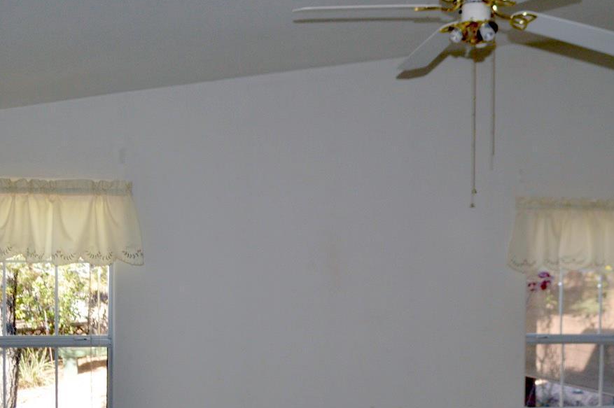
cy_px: 317
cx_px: 344
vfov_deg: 26.5
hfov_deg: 39.6
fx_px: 852
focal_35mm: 50
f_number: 4
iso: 320
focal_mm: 18
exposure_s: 1/125
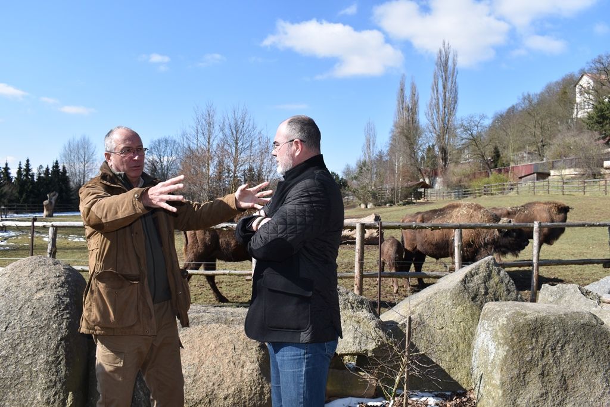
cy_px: 204
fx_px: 534
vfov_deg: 41.7
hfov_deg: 59.5
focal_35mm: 32
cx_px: 305
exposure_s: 1/200
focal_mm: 21
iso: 100
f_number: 8
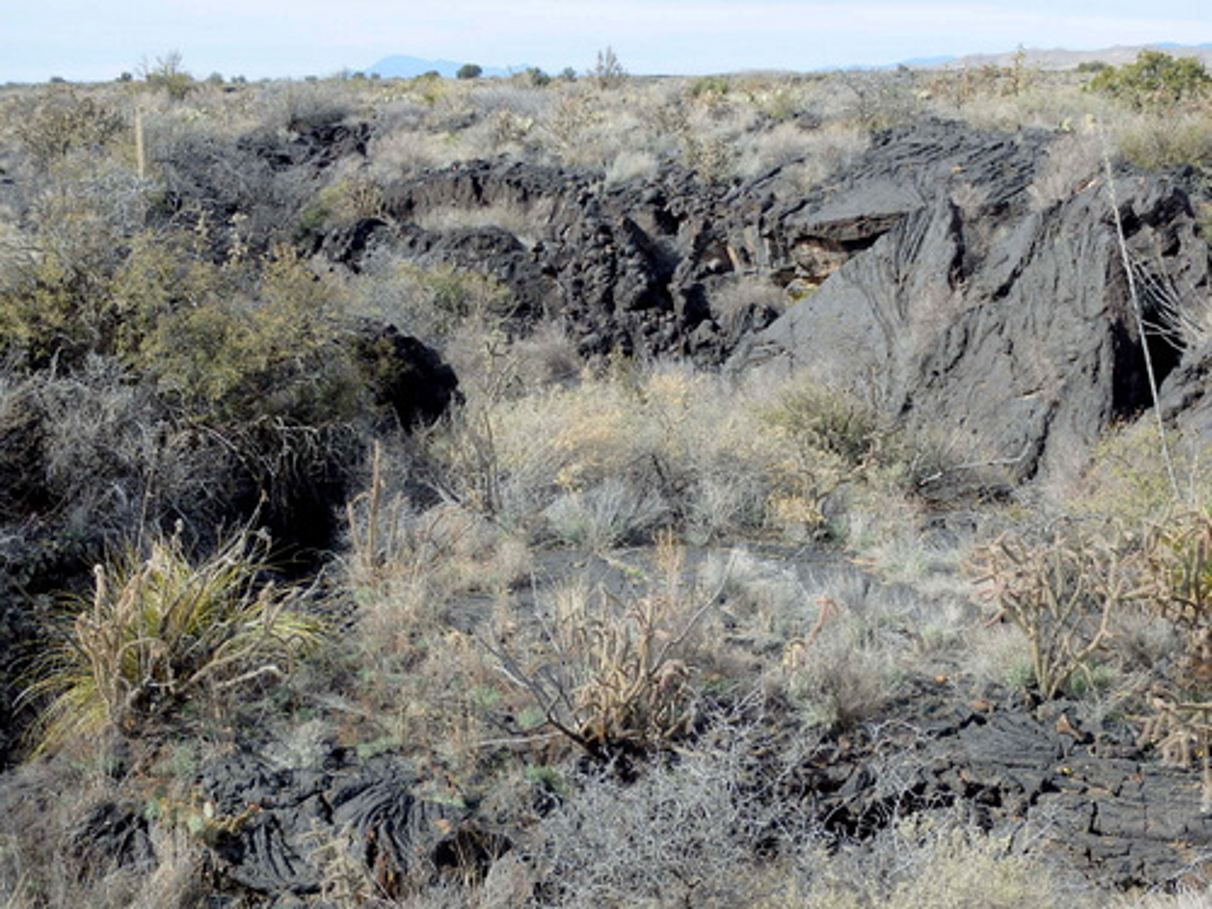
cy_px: 454
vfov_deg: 28.0
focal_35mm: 52
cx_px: 606
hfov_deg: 36.8
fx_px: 1821
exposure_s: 1/400
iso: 125
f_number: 5
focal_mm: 9.4
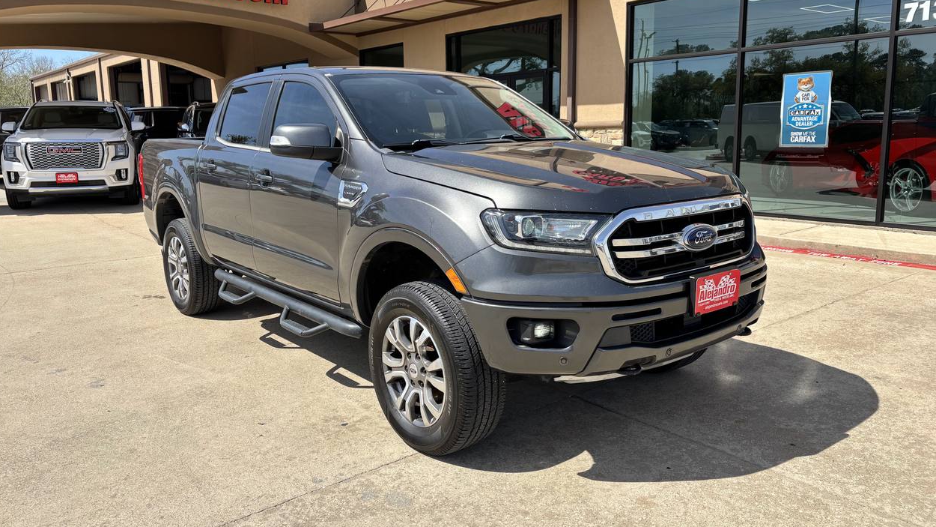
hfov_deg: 66.1
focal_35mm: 29
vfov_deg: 40.1
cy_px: 234
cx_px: 469
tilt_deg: -9.3
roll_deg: +0.4
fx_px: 720
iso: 50
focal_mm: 5.96
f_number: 1.6
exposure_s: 1/1590
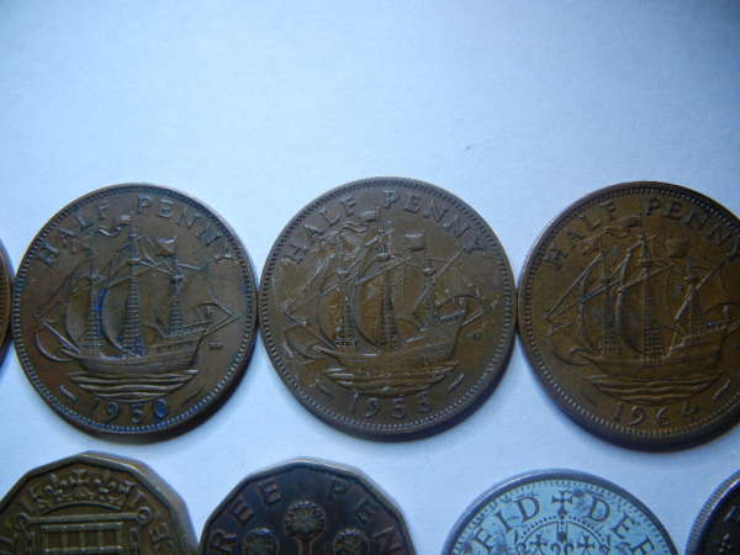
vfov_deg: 46.8
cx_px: 370
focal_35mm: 30
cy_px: 278
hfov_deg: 60.0
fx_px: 641
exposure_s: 1/148
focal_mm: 5.4
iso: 160
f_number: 3.5
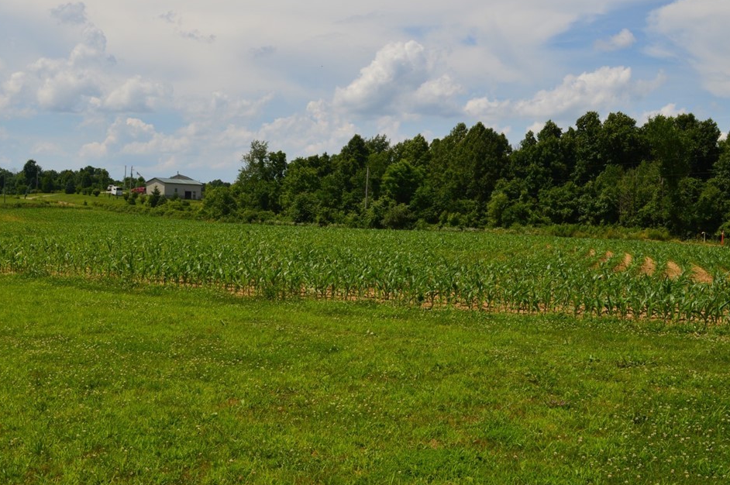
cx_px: 335
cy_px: 246
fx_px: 912
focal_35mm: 45
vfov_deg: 29.8
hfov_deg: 43.6
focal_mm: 26
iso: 220
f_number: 11
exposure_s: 1/500
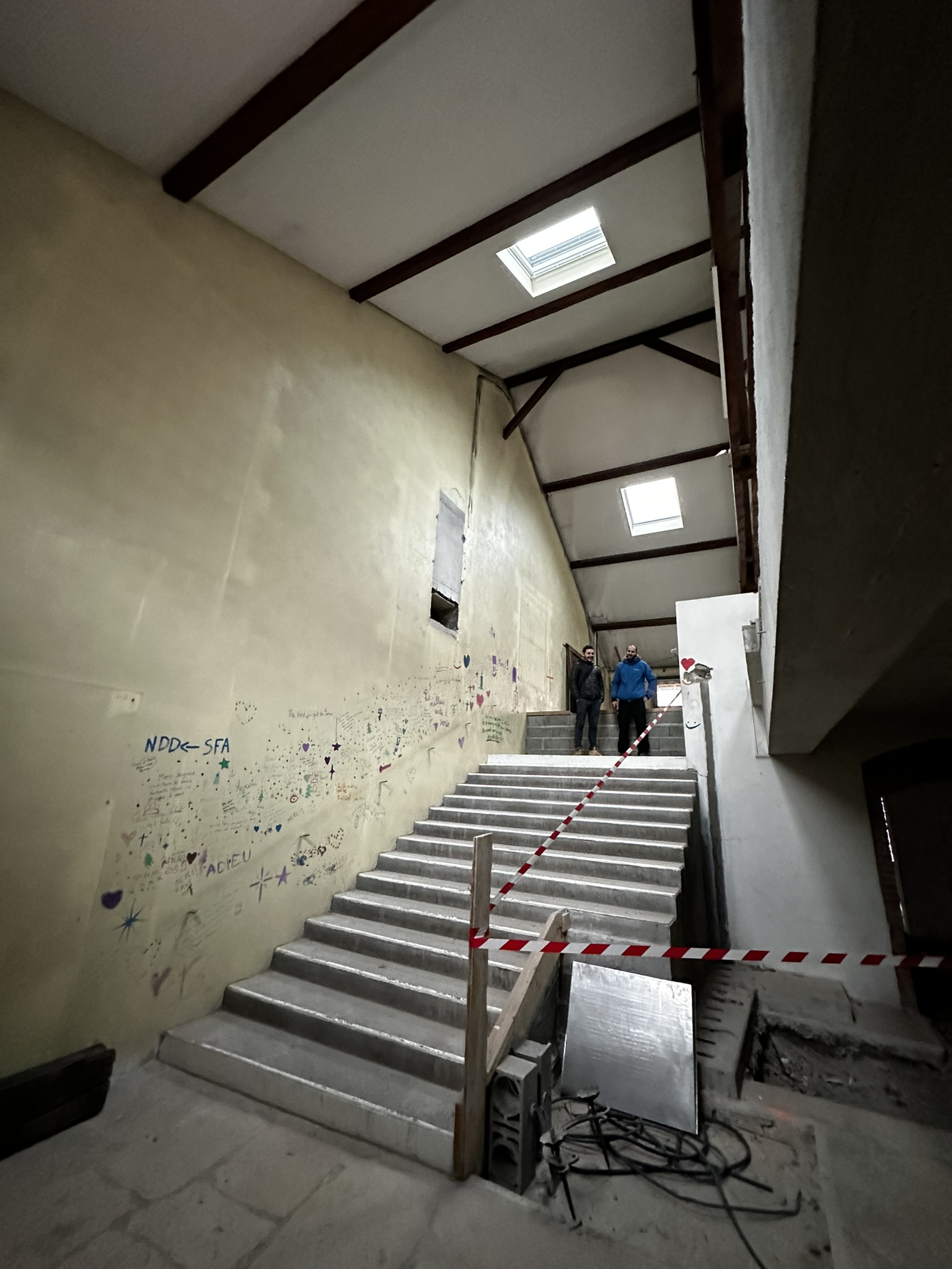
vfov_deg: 102.1
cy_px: 634
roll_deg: -2.0
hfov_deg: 85.7
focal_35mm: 14
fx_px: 513
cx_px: 476
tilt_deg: +20.5
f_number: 2.2
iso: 800
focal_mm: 2.22
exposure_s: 1/60
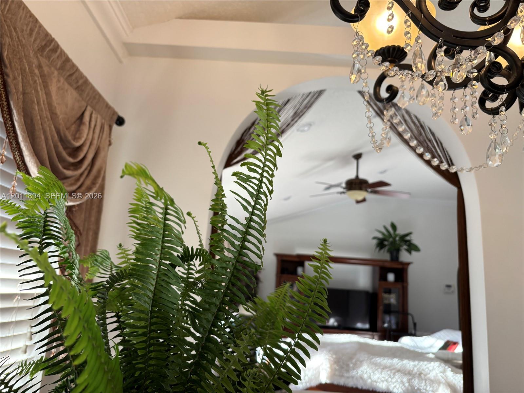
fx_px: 394
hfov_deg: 67.3
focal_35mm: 26
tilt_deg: +10.9
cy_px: 196
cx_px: 262
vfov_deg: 53.1
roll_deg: -3.6
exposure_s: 1/120
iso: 100
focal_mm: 5.96
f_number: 1.6
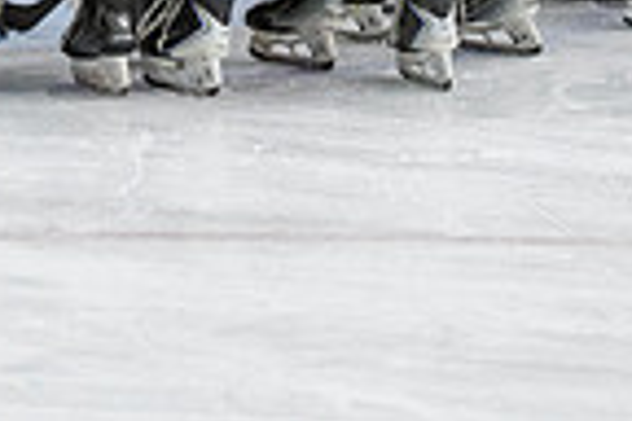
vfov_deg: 3.5
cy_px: -423
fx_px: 6758
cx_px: 26
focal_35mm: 385
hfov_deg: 5.3
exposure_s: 1/640
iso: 2000
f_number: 3.2
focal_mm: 90
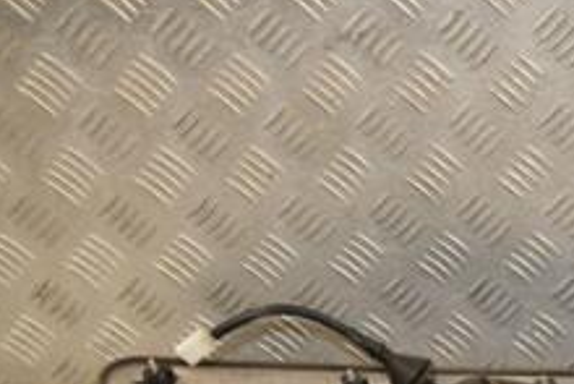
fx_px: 1633
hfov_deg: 18.4
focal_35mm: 102
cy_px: 447
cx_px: 772
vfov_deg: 13.1
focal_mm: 25
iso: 800
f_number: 6.3
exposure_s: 1/200
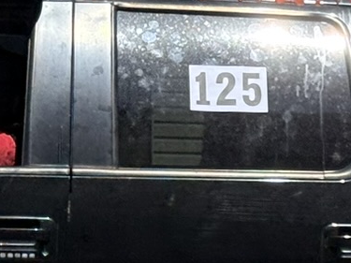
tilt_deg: -3.4
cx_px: 635
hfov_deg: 7.3
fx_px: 2656
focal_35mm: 262
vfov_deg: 5.6
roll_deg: -1.1
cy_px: 327
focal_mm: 6.76
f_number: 1.78
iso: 64
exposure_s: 1/4878
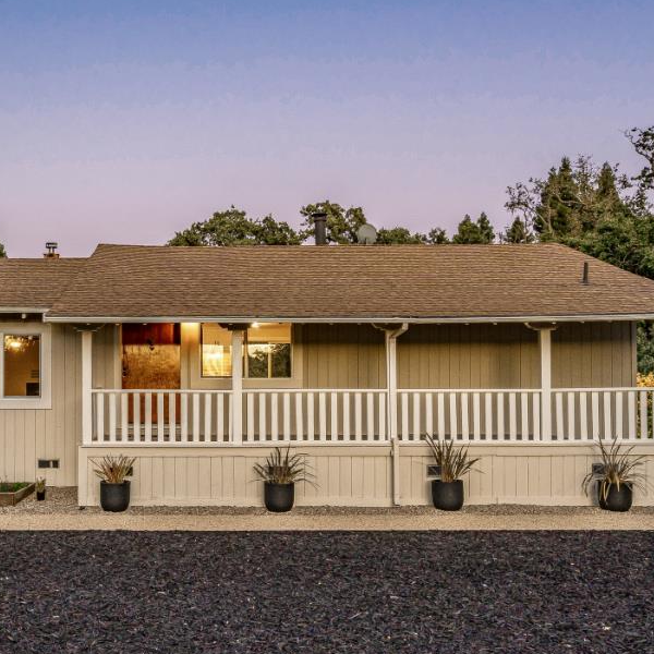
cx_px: 190
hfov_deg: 47.2
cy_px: 383
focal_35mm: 34
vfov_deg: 48.2
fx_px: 727
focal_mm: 16
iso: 100
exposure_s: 1/2
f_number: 11
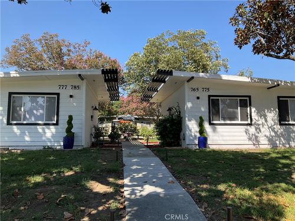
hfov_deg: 61.7
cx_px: 148
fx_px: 247
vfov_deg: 48.2
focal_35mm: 29
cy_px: 110
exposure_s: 1/816
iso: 25
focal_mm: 3
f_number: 1.8
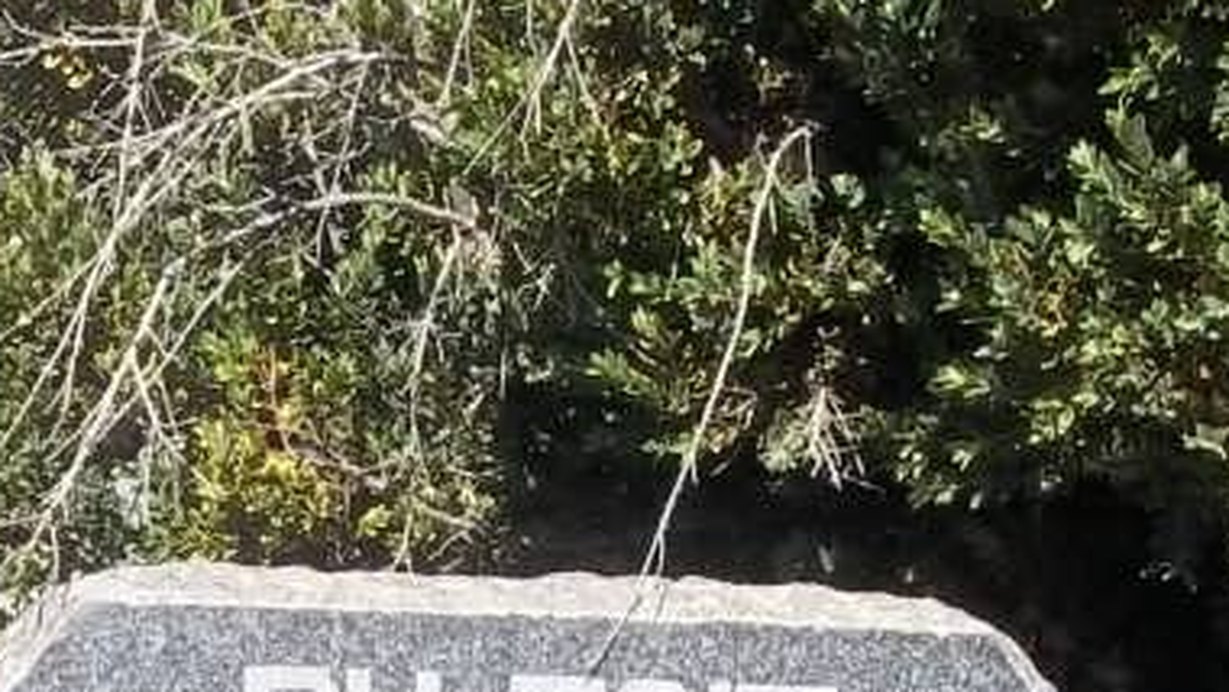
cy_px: 1213
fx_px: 3586
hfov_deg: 19.4
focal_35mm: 110
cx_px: 395
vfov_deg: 10.4
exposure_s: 1/320
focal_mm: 5.7
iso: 80
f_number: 5.5
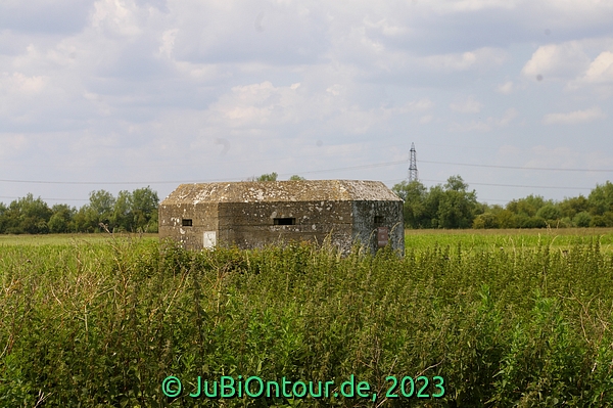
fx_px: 1404
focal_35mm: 82
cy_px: 204
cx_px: 306
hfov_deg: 24.6
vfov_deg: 16.5
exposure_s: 1/350
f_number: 9.5
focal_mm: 55
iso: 200
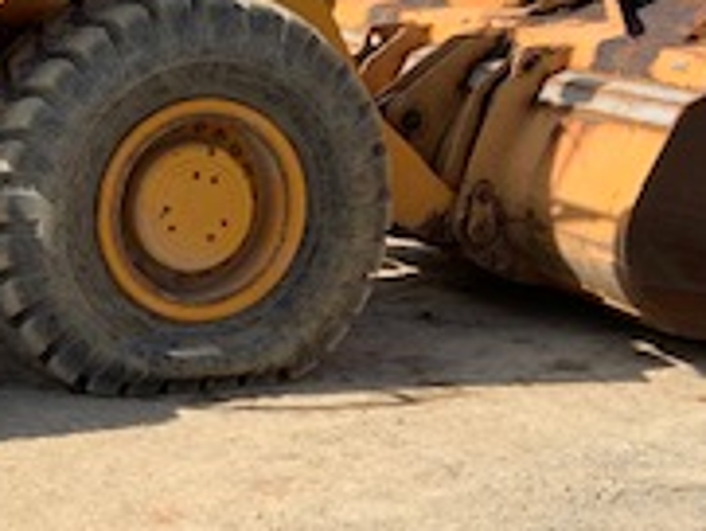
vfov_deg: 15.8
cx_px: -117
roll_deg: +0.5
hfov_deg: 20.1
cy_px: 31
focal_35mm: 92
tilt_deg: -4.9
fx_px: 1878
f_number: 1.8
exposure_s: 1/1490
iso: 25
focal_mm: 4.25
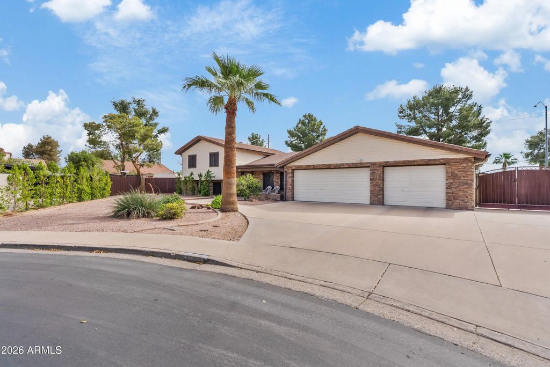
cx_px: 275
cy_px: 184
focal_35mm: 16
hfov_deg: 96.7
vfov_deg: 73.8
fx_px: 245
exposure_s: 1/50
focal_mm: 16
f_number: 8
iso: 100
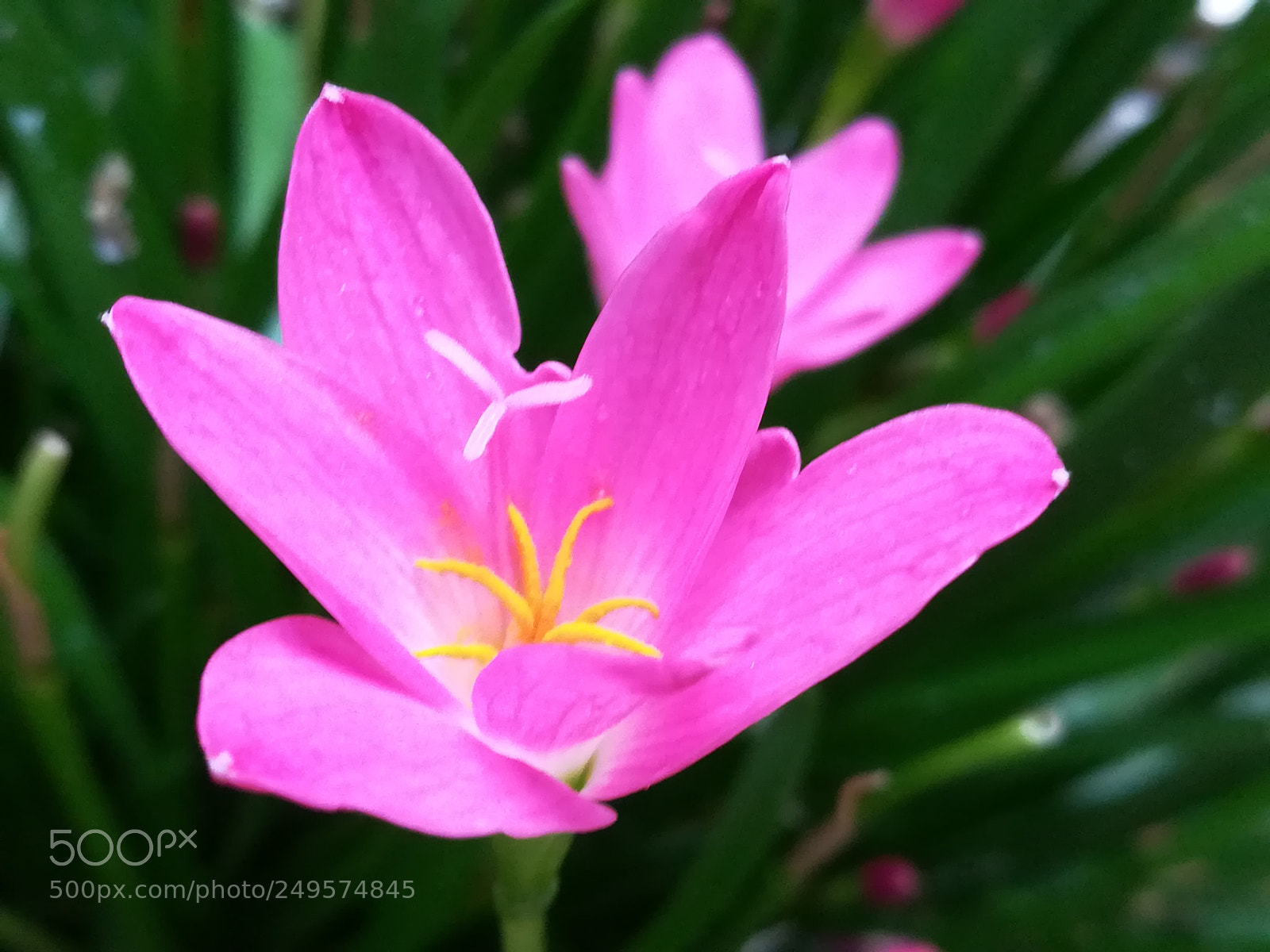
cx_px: 635
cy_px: 476
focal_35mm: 49
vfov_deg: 29.7
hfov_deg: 38.9
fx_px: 1798
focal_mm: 3.83
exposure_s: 1/30
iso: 200
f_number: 2.2
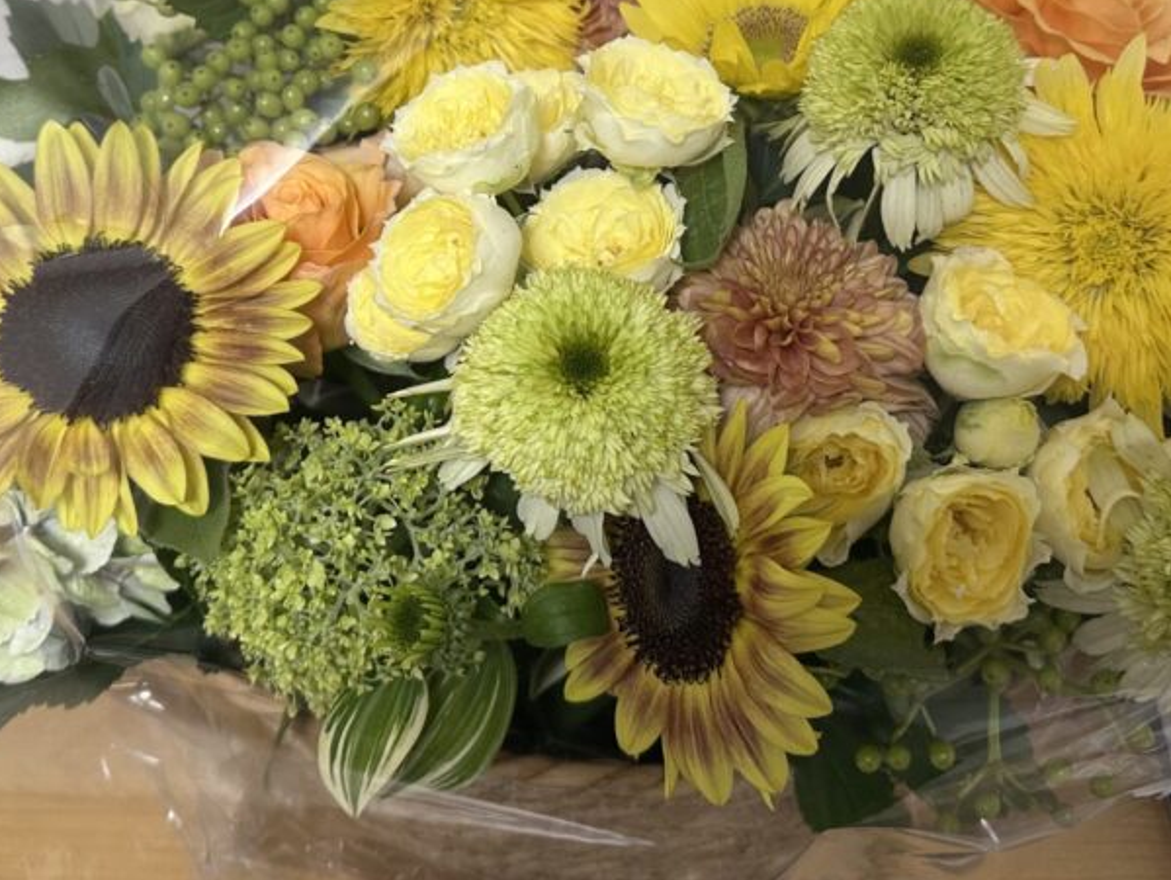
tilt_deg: -38.9
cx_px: 581
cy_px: 196
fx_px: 1388
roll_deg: -1.5
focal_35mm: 41
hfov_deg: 45.7
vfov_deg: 34.3
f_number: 1.78
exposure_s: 1/100
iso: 200
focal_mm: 6.86
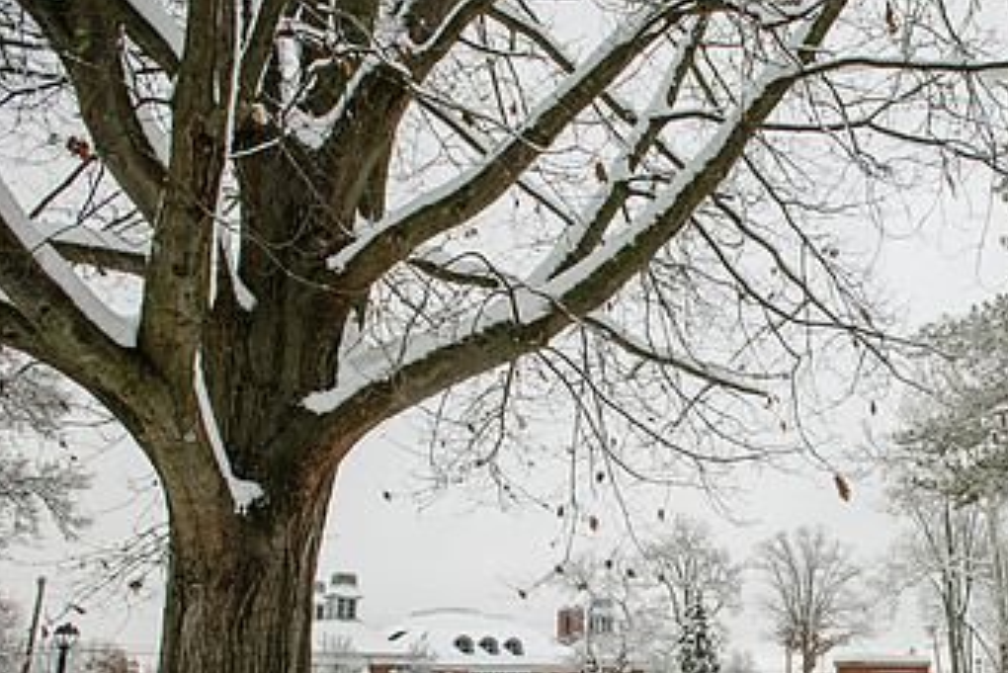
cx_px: 798
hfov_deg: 59.0
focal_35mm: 29
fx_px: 812
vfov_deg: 42.9
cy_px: 541
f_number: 5
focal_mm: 17
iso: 200
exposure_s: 1/400
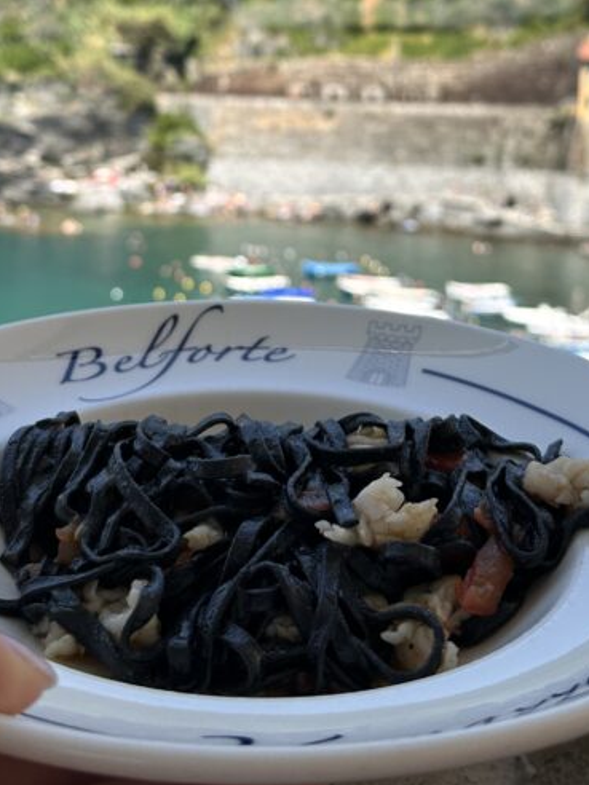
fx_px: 1134
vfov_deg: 37.1
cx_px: 302
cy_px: 177
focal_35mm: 50
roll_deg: +0.4
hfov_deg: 29.1
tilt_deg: -1.5
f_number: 1.78
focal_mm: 6.86
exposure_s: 1/1988
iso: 80
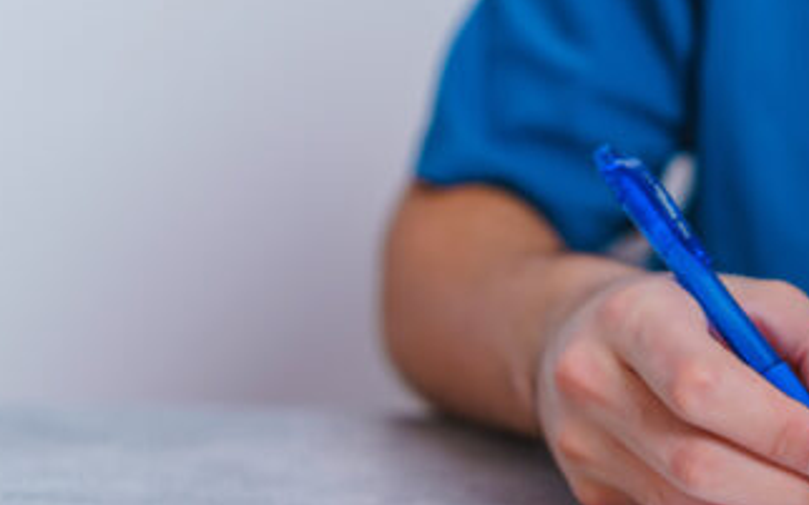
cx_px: 847
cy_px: 332
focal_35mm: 85
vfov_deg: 15.3
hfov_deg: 23.2
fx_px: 1873
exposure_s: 1/250
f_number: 1.8
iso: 250
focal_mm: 35
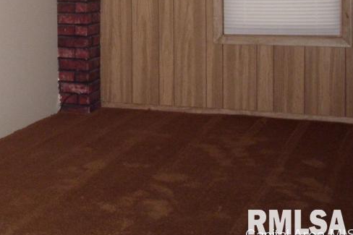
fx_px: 814
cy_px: -31
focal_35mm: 83
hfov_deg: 23.3
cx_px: -12
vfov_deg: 15.9
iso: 400
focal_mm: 6.3
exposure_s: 1/60
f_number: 2.9
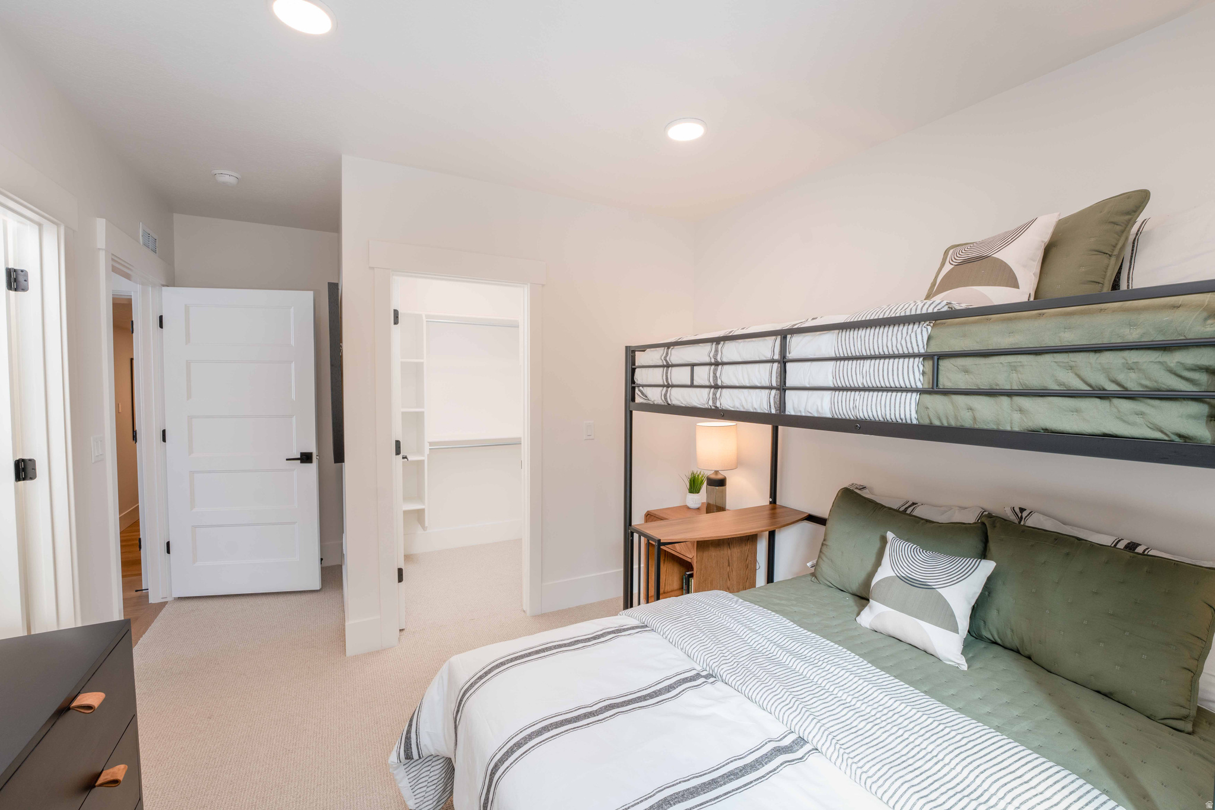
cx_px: 608
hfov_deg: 101.5
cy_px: 405
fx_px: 496
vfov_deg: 78.4
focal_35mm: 15
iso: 200
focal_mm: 14.7
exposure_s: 1/40
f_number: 8
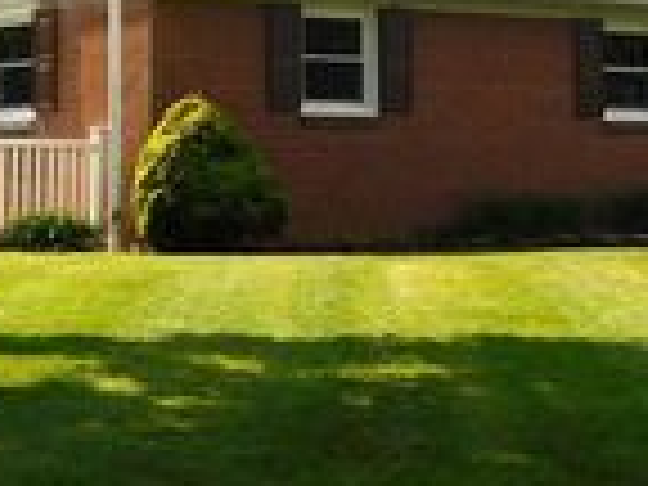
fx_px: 2602
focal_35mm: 139
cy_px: -218
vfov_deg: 10.3
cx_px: 338
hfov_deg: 14.2
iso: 125
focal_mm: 7.1
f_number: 3.6
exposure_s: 1/1250
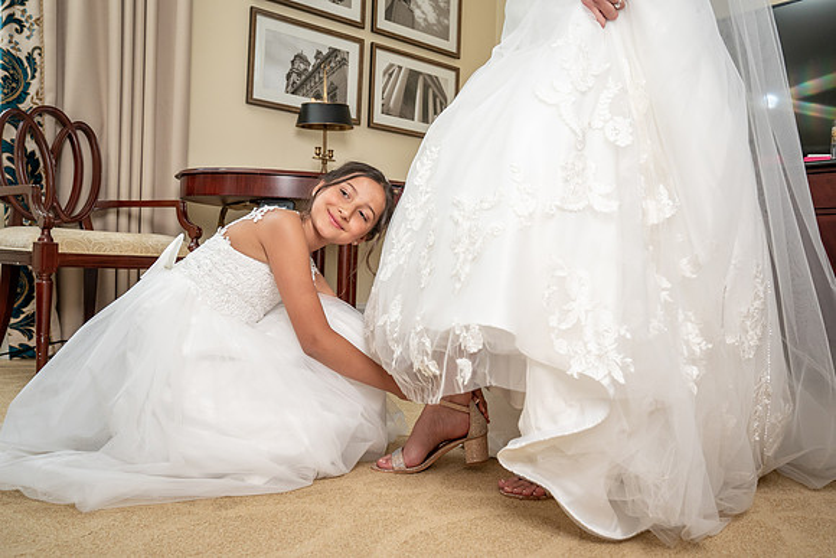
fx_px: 720
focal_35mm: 31
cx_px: 418
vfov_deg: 42.3
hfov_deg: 60.3
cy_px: 279
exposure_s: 1/200
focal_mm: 31
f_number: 5.6
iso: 1600
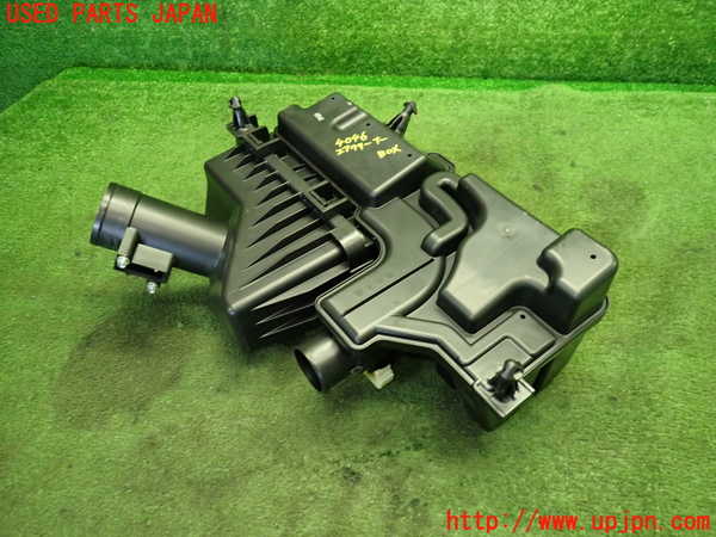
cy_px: 268
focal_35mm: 25
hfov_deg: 69.4
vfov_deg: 54.9
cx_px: 358
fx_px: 517
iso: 250
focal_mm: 4.5
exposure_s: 1/30
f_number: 2
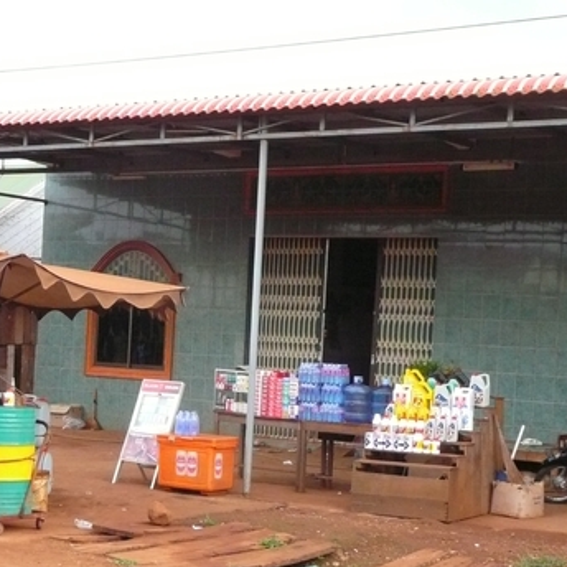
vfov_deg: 22.4
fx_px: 1427
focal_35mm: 77
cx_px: 153
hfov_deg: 22.3
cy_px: 351
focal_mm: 8.2
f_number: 4.2
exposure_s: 1/250
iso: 400
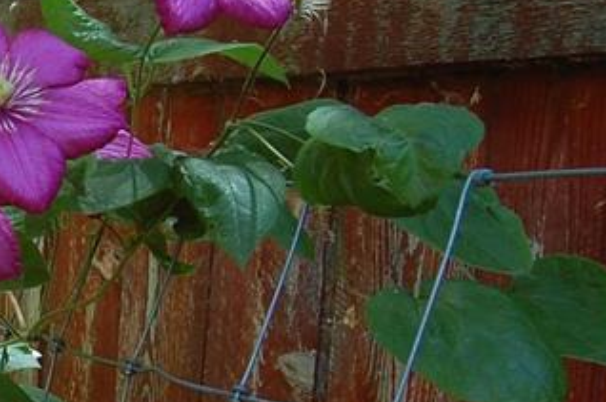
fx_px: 1462
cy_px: 378
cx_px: -202
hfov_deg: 21.1
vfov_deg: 15.4
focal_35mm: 87
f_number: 8
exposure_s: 1/50
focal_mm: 18
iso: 400
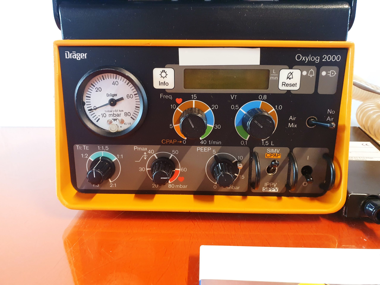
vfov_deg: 53.1
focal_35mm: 26
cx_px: 190
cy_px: 142
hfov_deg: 67.3
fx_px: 285
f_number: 2.4
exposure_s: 1/33
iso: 250
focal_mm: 4.3
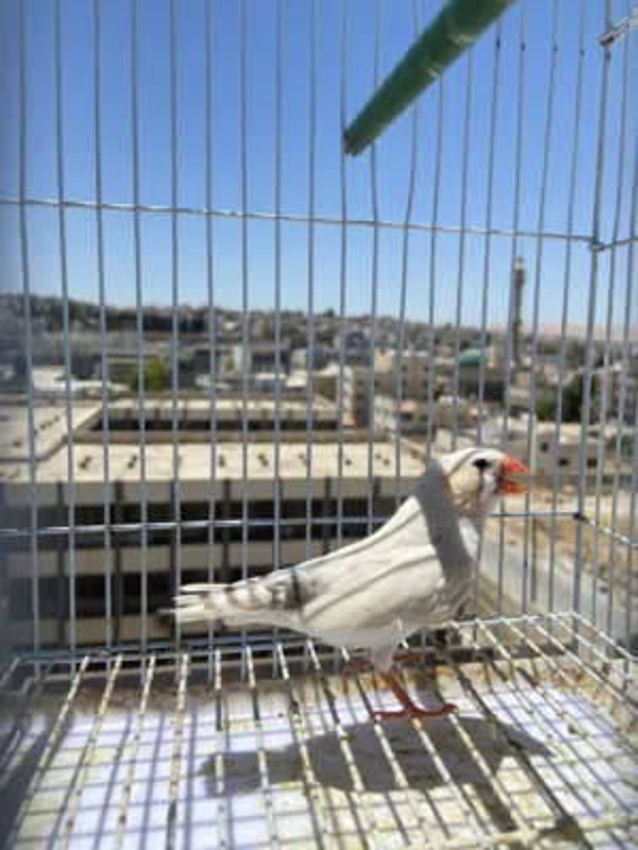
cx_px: 319
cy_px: 425
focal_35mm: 26
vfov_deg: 67.3
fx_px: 639
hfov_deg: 53.1
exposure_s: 1/5025
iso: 32
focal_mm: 4.25
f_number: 1.8
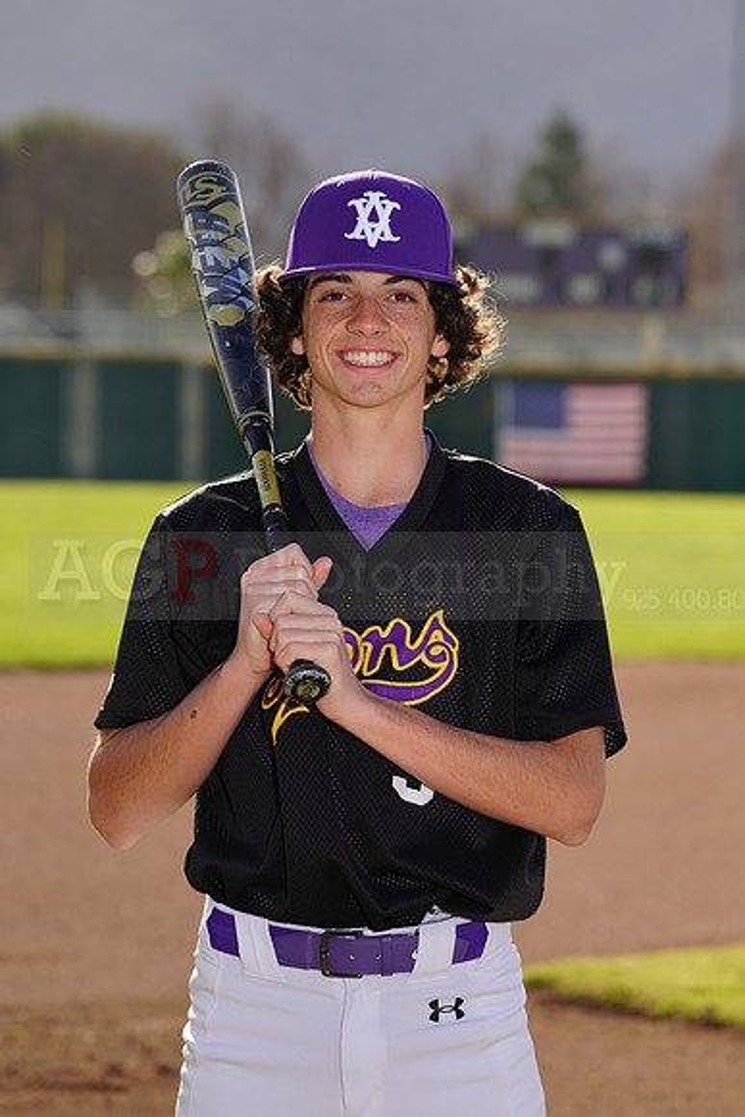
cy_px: 558
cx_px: 372
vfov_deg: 9.2
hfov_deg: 6.1
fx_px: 6949
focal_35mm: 224
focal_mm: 224
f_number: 9
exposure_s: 1/200
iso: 100
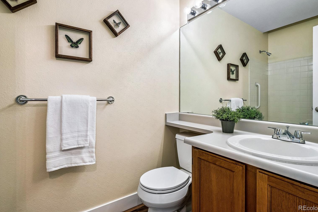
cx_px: 164
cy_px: 100
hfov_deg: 90.0
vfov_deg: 67.3
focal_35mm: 18
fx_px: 159
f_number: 10
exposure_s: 1/30
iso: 400
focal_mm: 17
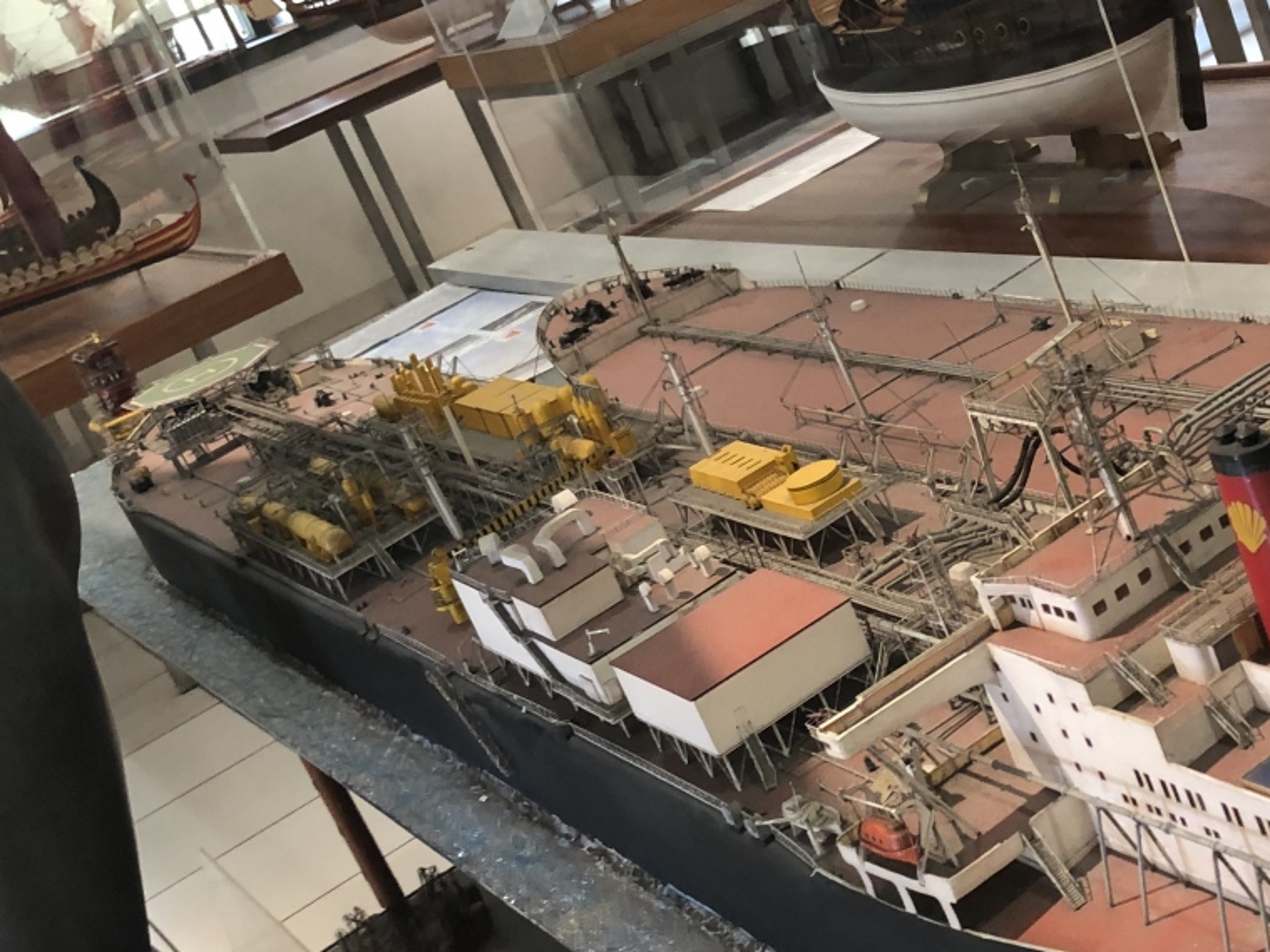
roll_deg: +20.4
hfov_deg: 31.6
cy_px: 427
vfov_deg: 24.8
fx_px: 2164
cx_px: 1064
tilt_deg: -18.3
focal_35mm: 59
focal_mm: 3.99
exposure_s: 1/17
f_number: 1.8
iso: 64
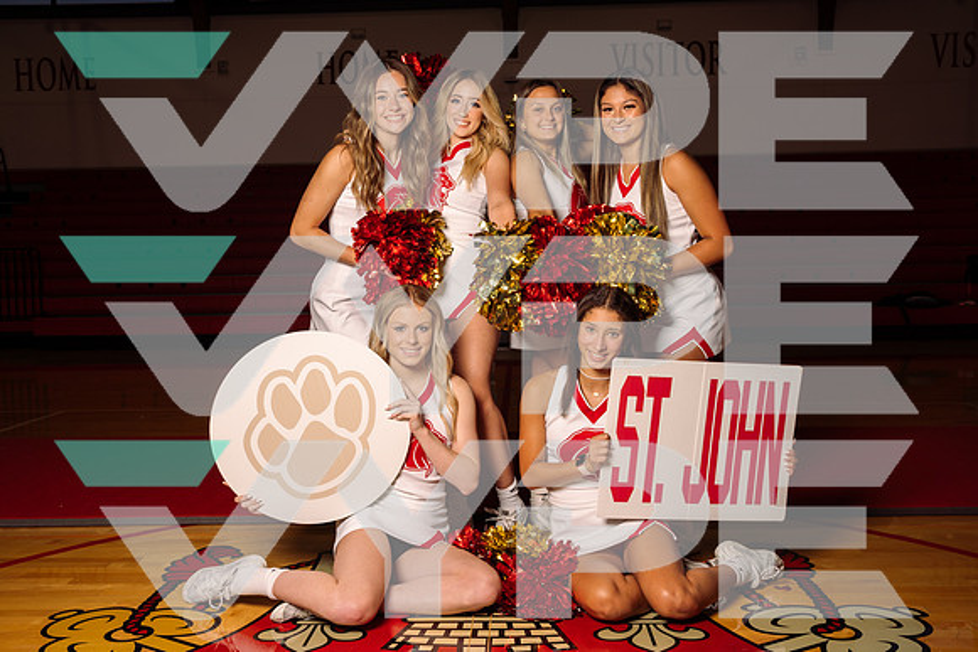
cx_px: 489
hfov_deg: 51.9
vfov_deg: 36.0
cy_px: 326
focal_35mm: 37
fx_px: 1005
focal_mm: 37
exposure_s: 1/250
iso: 160
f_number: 9
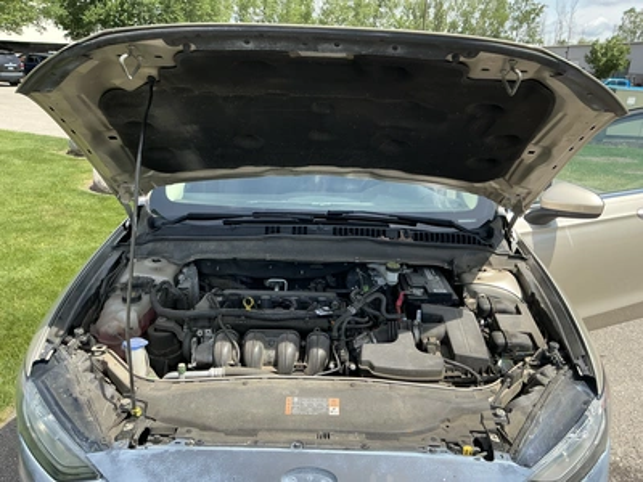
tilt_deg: -18.1
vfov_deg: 49.7
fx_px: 520
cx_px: 322
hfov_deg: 63.4
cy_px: 241
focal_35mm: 28
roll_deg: -3.1
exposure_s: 1/650
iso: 25
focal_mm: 3
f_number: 1.8
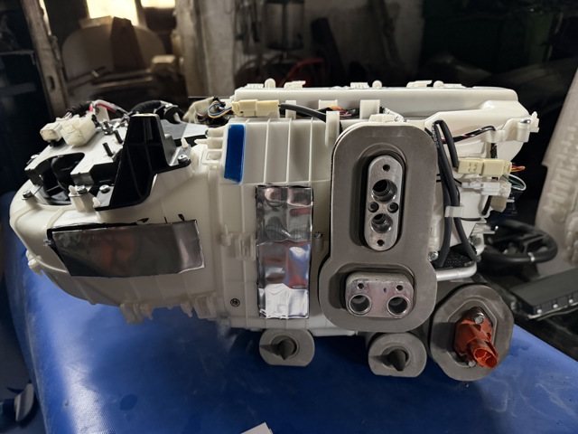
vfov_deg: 56.8
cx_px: 289
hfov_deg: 71.6
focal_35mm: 24
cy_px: 217
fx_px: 401
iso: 1000
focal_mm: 6.76
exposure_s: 1/38
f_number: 1.78
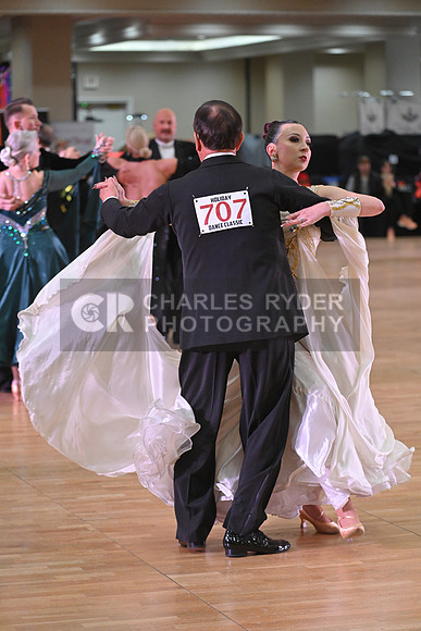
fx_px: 2104
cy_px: 316
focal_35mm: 120
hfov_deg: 11.4
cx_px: 210
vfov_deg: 17.1
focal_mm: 120
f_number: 4.5
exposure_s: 1/400
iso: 2500
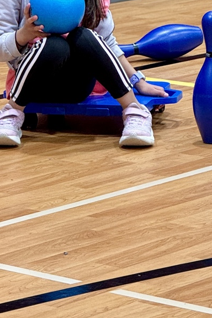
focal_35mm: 138
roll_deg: +1.0
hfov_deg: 9.9
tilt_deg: -9.2
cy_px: 47
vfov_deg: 14.7
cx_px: 123
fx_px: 1219
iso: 250
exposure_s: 1/60
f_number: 2.8
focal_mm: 9
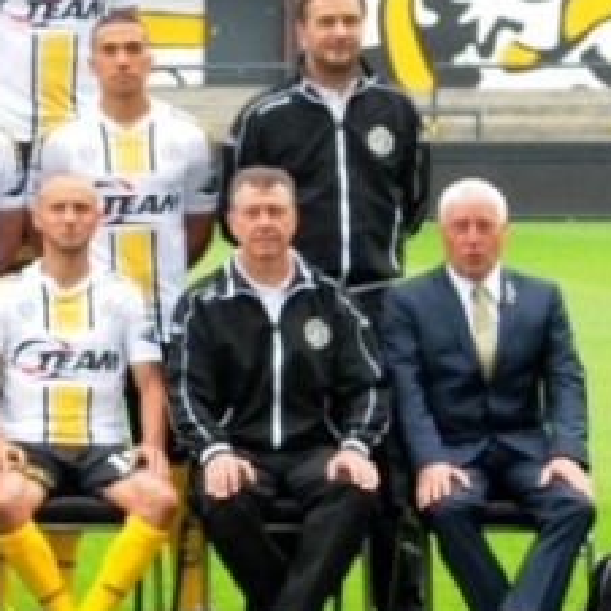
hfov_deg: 7.0
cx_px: -854
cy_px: 195
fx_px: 4733
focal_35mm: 237
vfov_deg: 7.4
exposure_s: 1/100
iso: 800
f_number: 7.1
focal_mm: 30
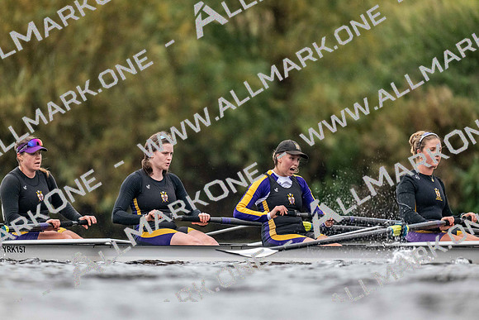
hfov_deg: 3.4
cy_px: 160
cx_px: 240
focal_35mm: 600
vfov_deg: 2.3
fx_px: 7985
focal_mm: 600
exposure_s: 1/2500
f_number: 4
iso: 4000
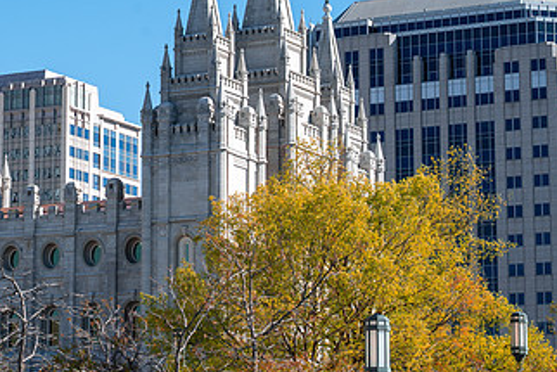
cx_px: 52
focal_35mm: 146
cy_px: 98
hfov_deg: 13.9
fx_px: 2260
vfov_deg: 9.4
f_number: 9
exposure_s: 1/250
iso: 100
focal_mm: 70
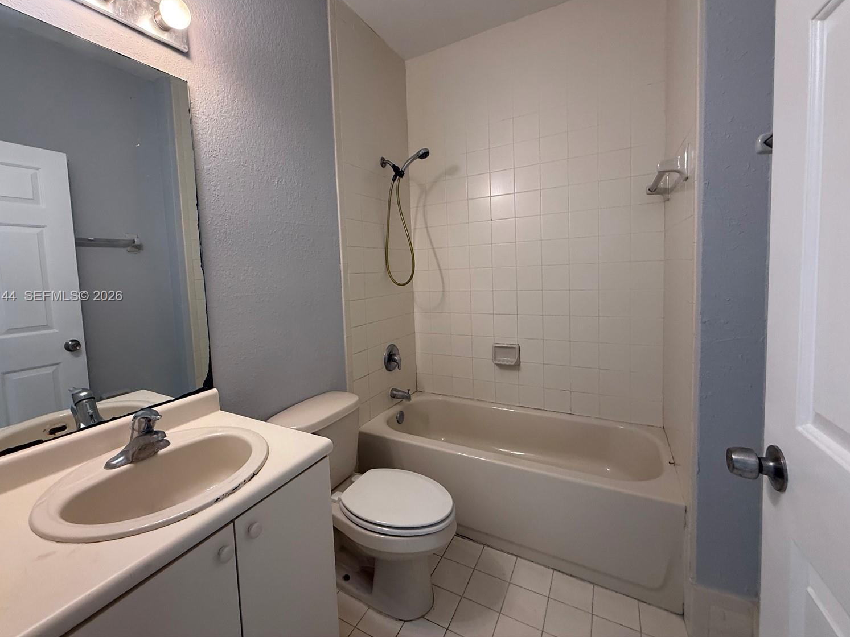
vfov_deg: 81.6
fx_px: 368
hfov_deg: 98.1
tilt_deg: -3.7
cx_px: 401
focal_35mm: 15
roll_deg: +2.2
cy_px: 297
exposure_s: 1/60
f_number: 2.2
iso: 200
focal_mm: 2.22
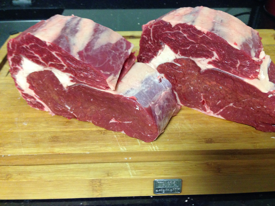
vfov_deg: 42.9
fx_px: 262
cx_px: 138
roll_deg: +0.4
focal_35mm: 33
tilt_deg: -39.5
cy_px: 103
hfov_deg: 55.4
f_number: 2.4
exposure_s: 1/20
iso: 320
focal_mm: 4.12
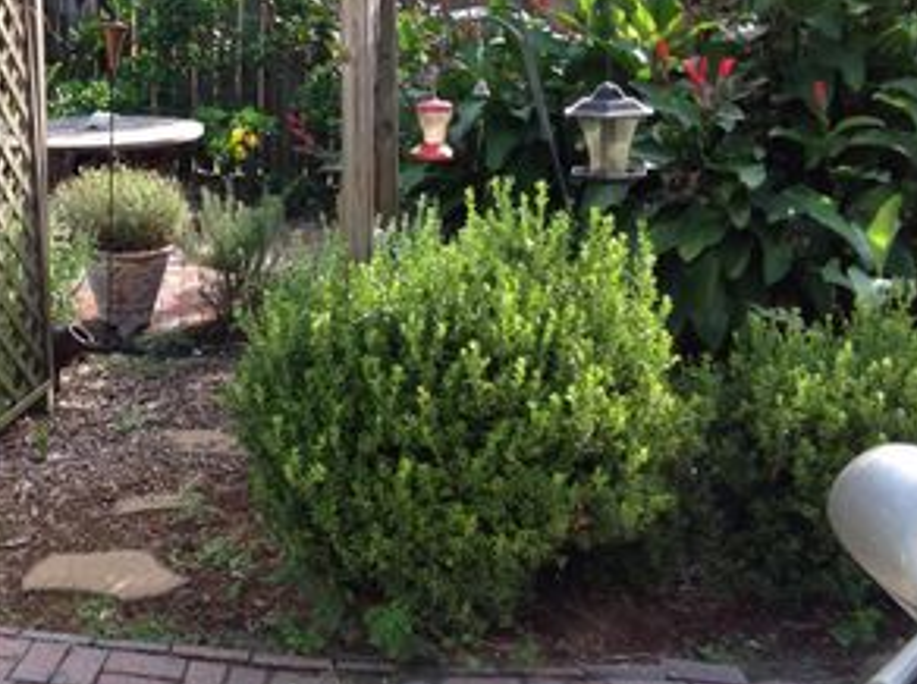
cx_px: 179
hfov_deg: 31.4
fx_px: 1587
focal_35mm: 60
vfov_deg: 23.9
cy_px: 115
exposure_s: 1/250
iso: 50
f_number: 2.4
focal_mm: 4.28
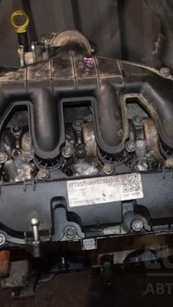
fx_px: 487
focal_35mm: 60
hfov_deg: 20.0
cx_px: 130
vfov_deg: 35.0
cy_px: 153
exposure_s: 1/60
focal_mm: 25
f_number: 5
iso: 800
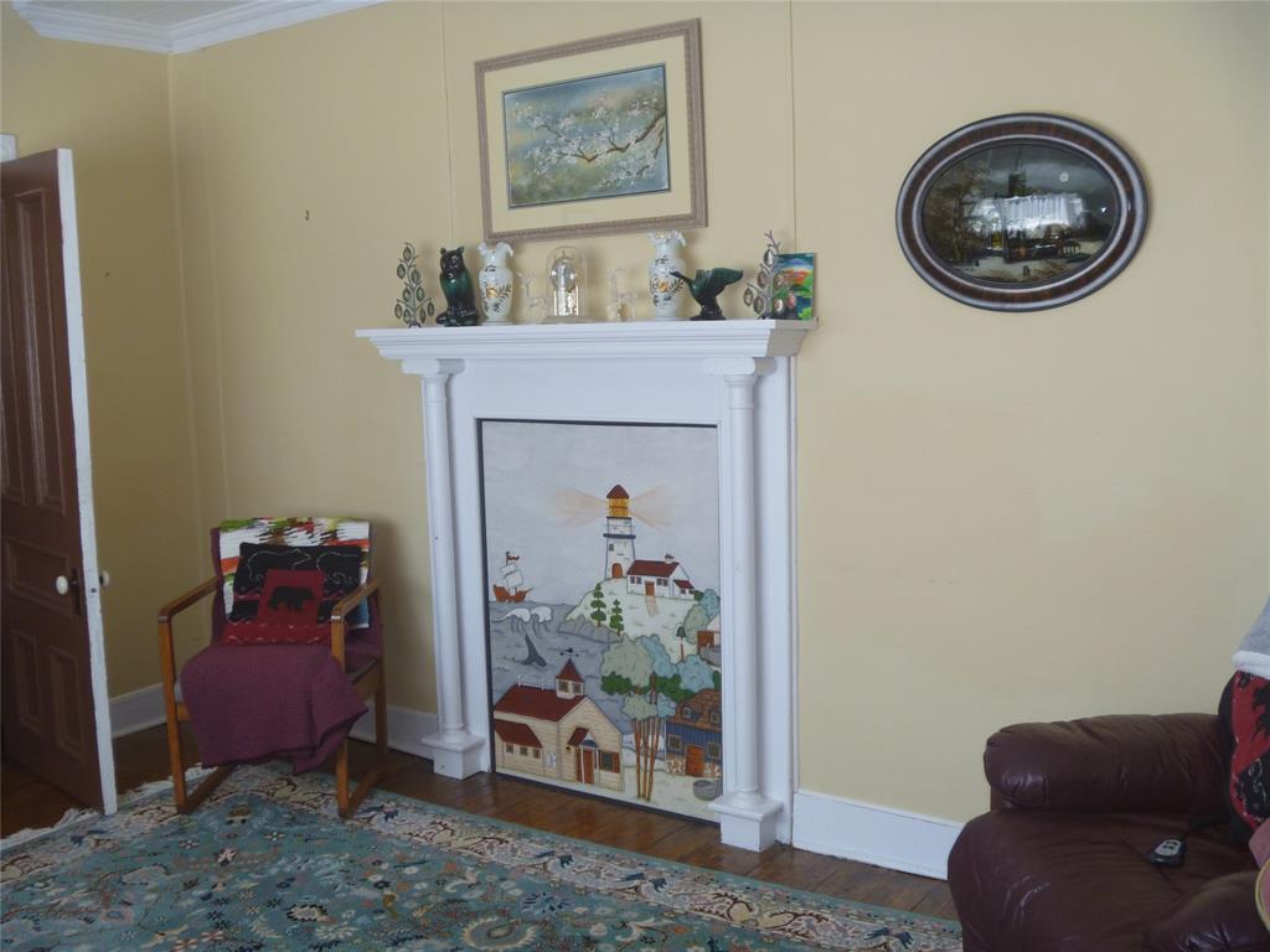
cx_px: 635
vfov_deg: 40.7
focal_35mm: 35
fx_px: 1284
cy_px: 476
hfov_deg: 52.6
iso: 100
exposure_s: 1/30
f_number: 3.5
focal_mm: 6.3
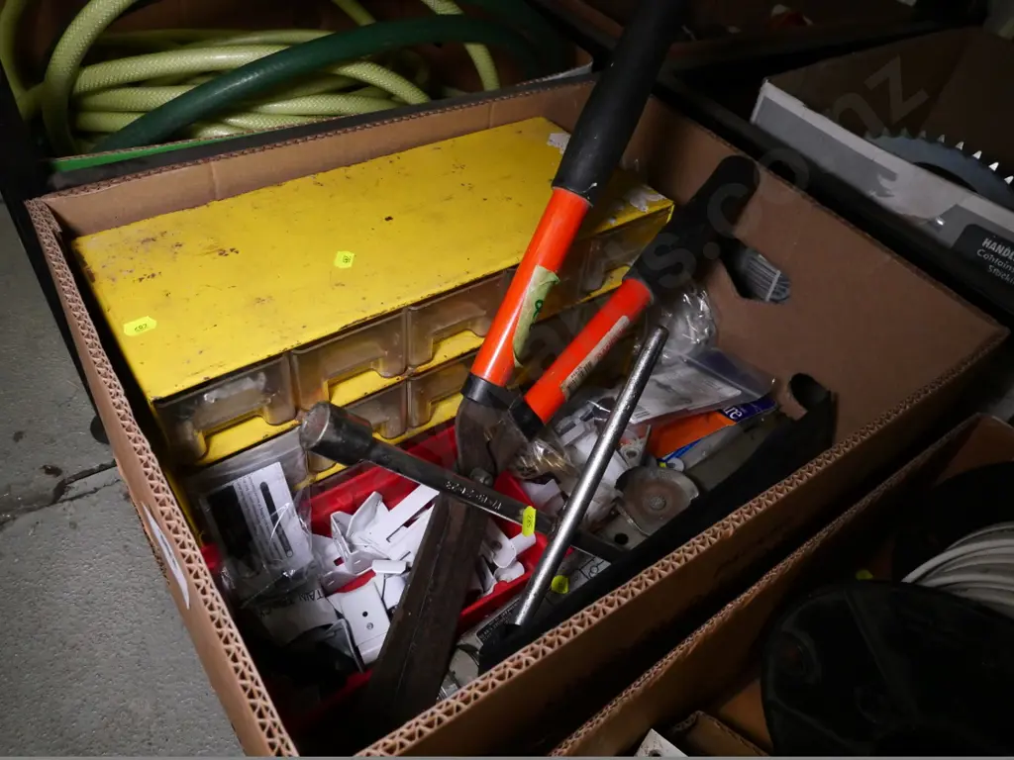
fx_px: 703
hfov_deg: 71.6
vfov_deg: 56.8
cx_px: 507
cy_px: 380
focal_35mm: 24
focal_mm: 12
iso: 3200
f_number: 4.5
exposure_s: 1/500
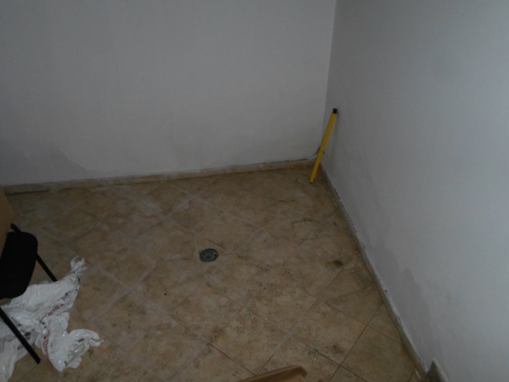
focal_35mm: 30
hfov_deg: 59.8
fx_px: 441
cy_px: 206
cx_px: 228
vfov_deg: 46.8
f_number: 2.5
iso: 100
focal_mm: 4.5
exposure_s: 1/30
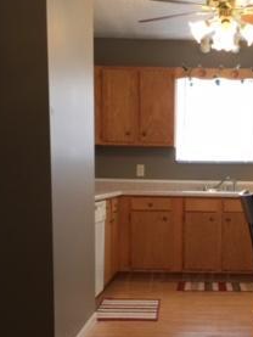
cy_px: 281
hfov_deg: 21.8
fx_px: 652
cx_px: 182
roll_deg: -3.3
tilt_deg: -8.7
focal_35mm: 67
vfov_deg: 28.2
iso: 40
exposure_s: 1/30
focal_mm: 4.15
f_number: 2.2
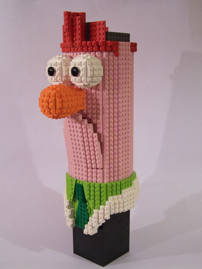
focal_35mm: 48
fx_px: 373
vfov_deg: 39.7
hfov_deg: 30.3
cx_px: 101
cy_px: 134
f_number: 3
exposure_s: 1/4
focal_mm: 8
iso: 80
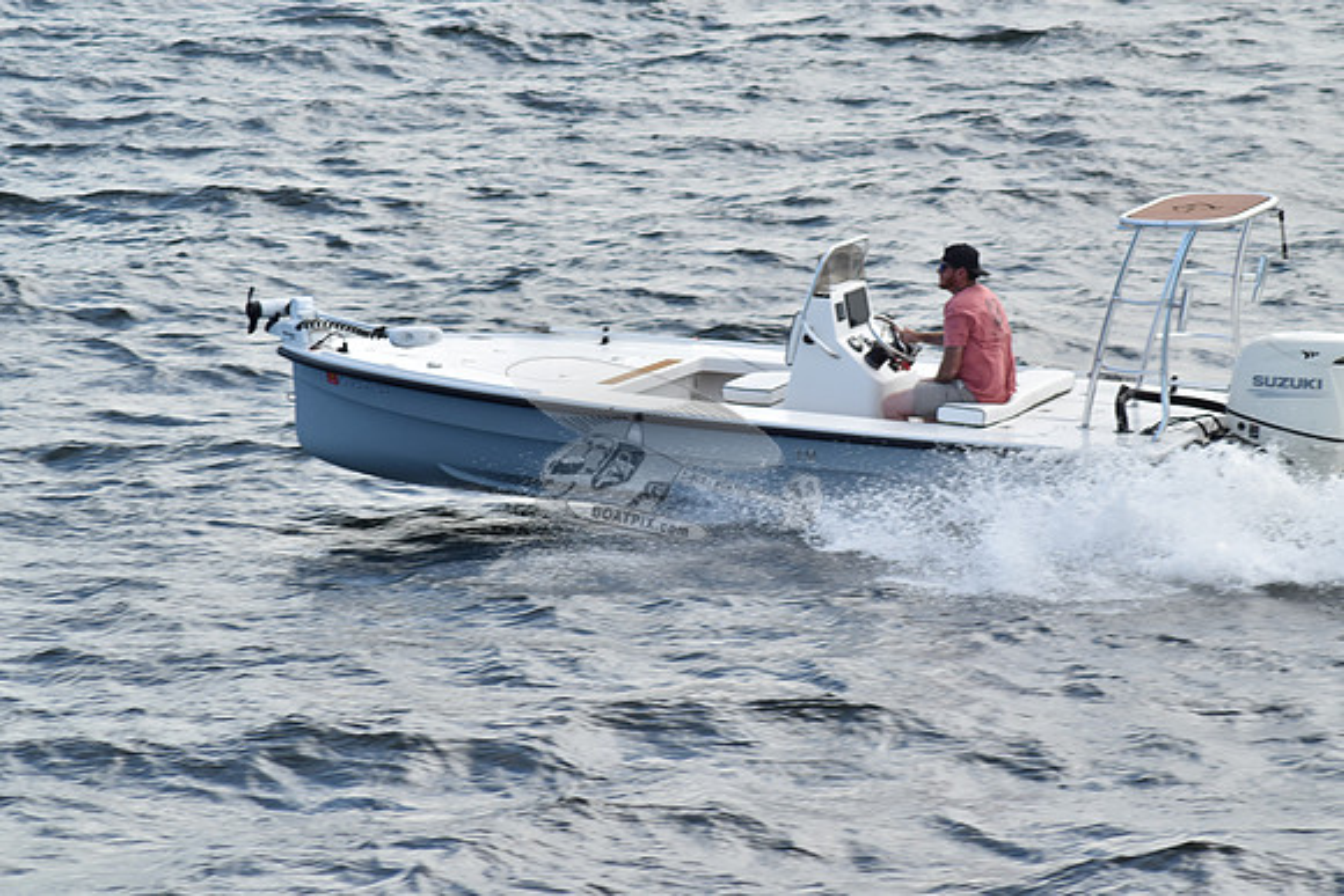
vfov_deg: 5.6
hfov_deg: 8.3
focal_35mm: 248
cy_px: 448
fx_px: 9242
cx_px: 672
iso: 400
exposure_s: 1/1000
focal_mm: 165
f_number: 8
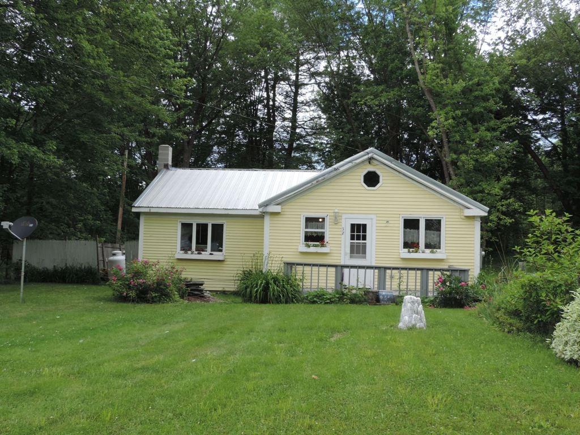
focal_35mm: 35
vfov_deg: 40.7
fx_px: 586
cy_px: 218
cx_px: 290
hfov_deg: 52.6
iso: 80
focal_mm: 6.2
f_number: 3.3
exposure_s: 1/250
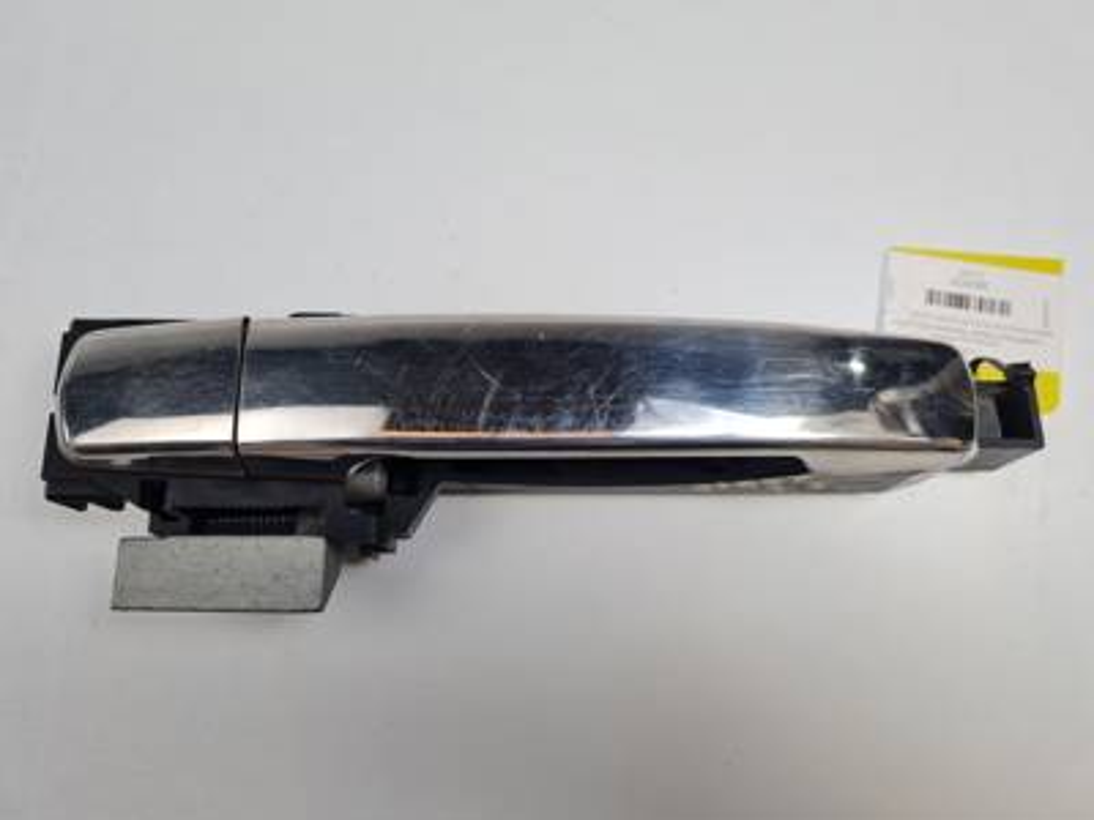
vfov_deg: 53.1
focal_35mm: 26
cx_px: 547
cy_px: 410
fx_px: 822
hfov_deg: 67.3
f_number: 1.8
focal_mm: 5.4
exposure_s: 1/315
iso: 50
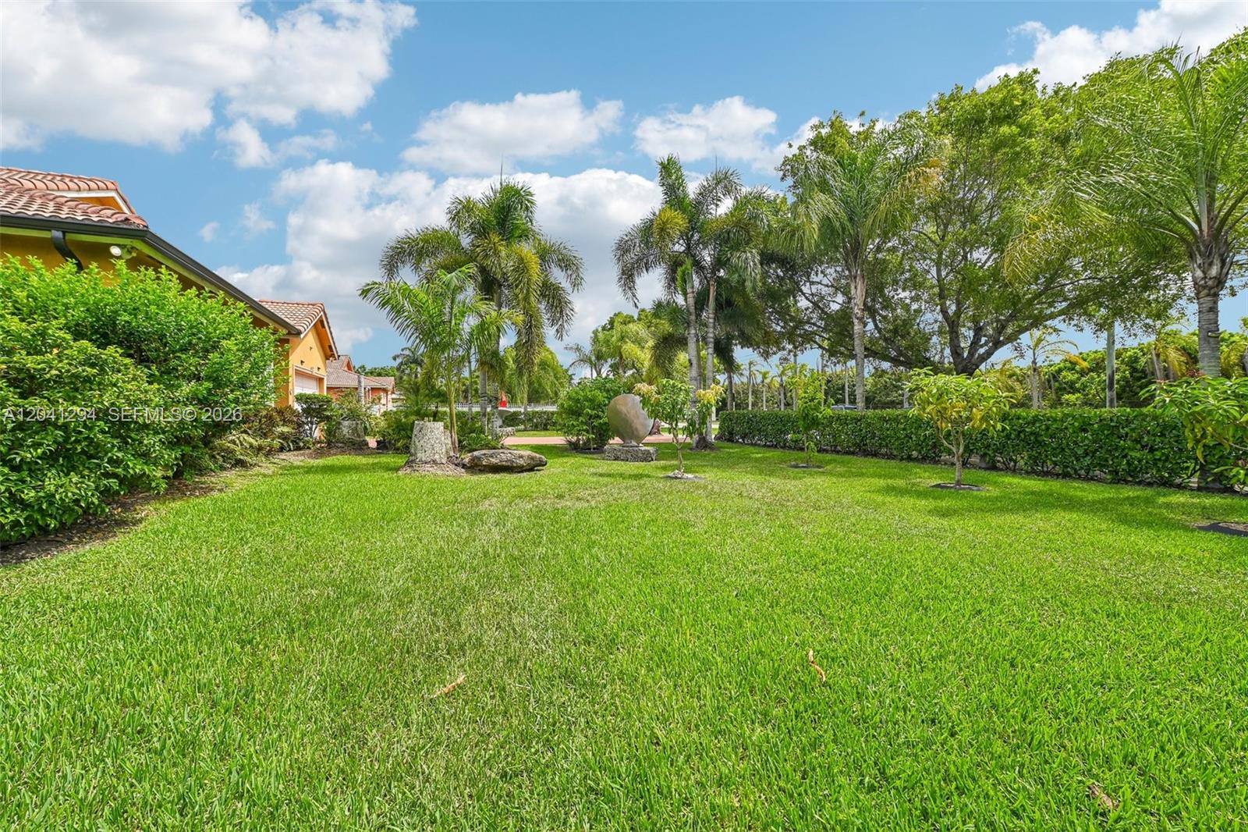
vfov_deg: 81.2
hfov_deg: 104.3
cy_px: 416
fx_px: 485
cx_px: 624
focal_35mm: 14
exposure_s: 1/250
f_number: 6.3
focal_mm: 14
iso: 100
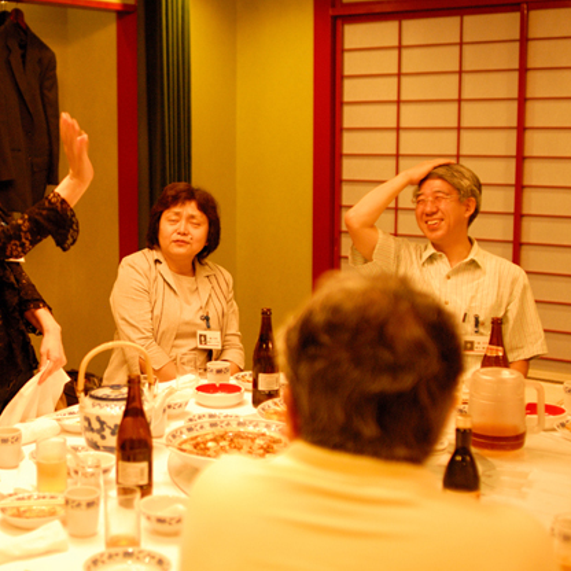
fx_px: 1026
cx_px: 137
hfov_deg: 30.5
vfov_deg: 31.1
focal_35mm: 55
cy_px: 283
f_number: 2
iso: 800
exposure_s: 1/60
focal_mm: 28
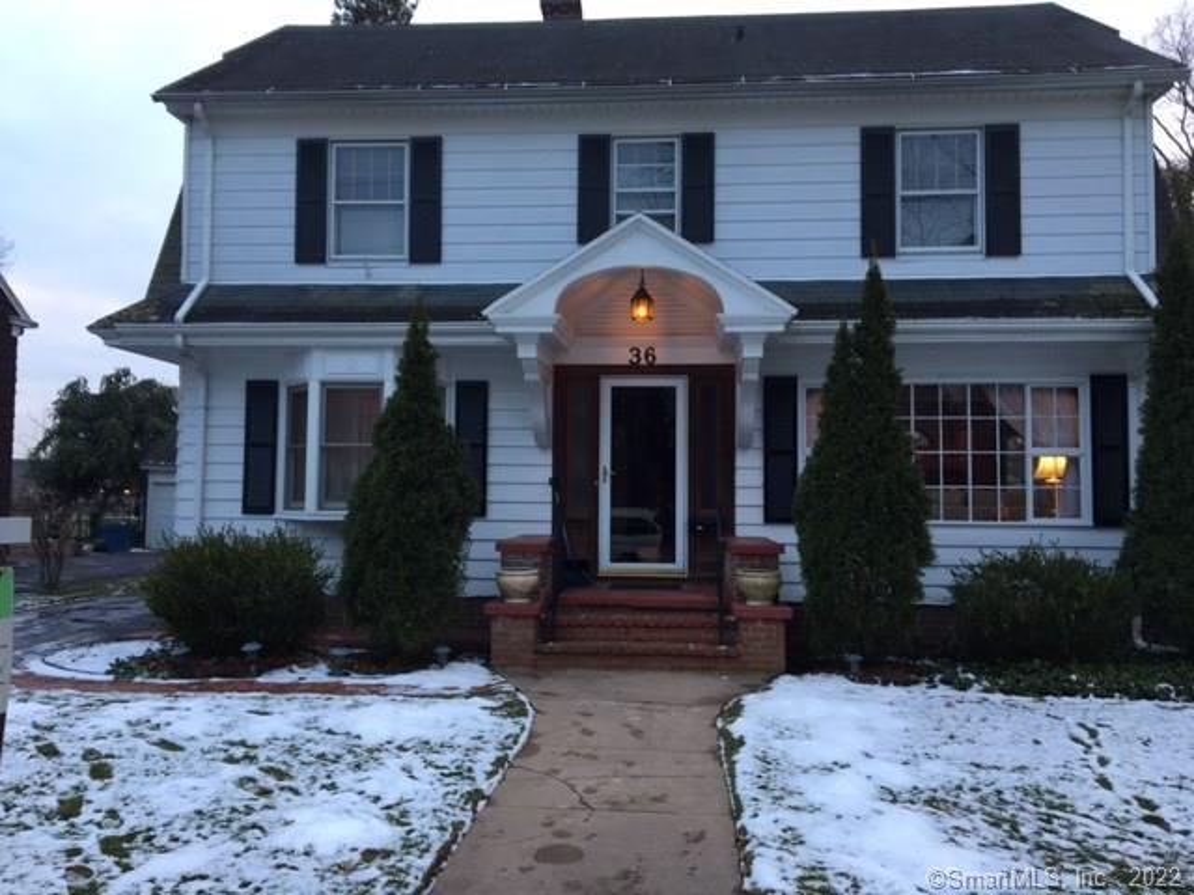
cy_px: 448
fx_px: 1000
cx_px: 597
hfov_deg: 61.7
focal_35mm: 29
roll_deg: -1.3
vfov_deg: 48.2
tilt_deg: +2.3
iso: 32
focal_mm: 4.15
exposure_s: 1/30
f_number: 2.2
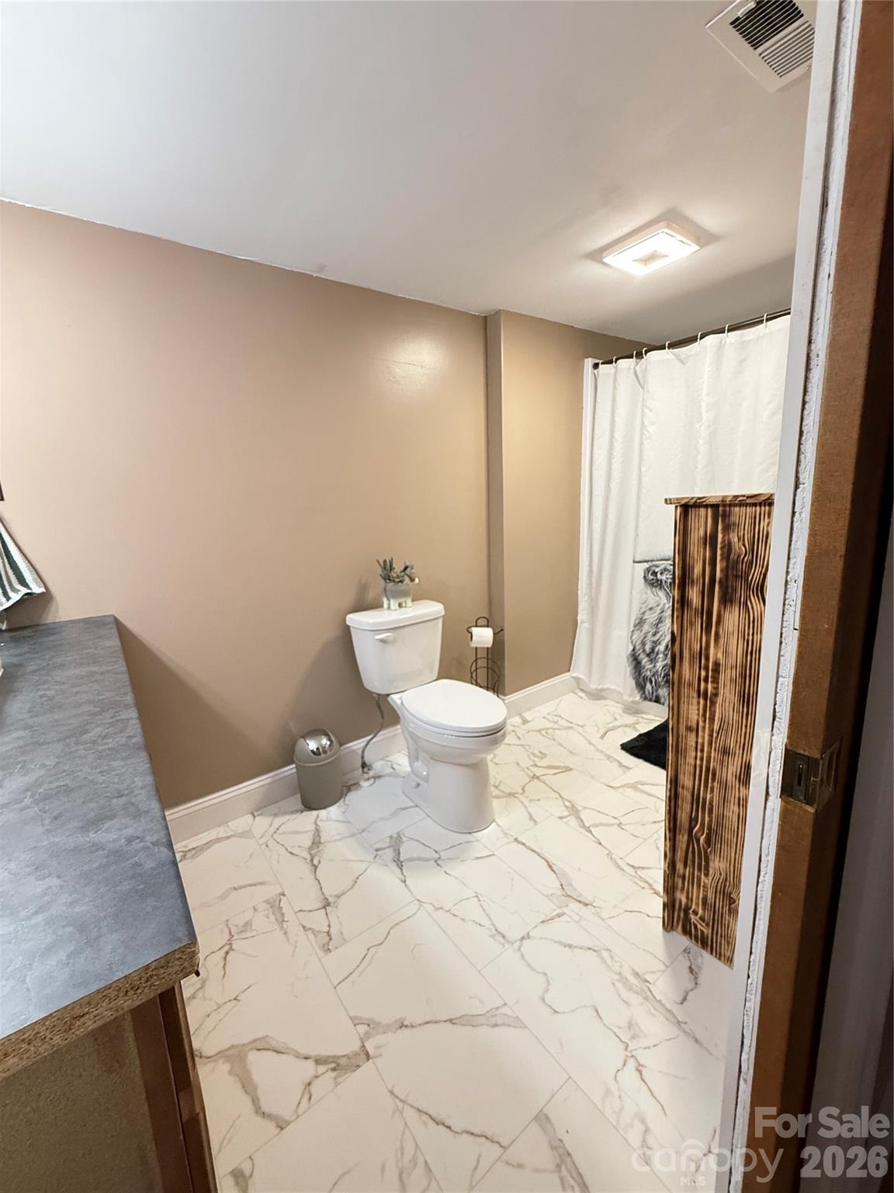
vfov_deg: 102.1
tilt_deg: -10.5
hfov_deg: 85.7
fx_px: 482
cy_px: 596
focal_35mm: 14
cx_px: 447
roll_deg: +0.9
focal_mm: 2.22
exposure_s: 1/60
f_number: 2.2
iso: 500
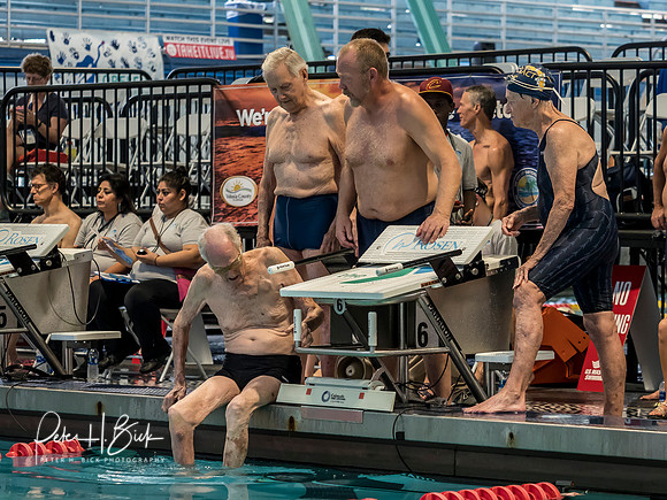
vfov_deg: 9.9
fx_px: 2899
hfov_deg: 13.1
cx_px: 346
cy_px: 301
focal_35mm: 150
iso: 2000
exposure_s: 1/320
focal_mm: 62
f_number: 2.8
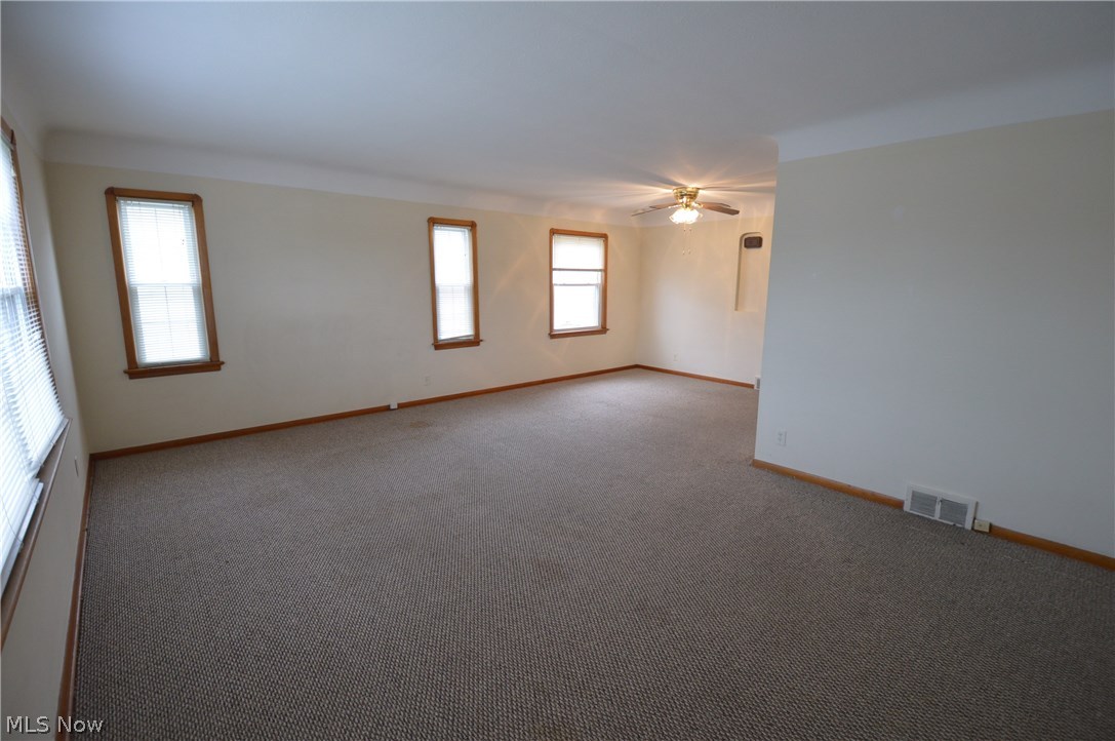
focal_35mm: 15
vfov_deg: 77.2
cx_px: 558
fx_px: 464
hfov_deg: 100.5
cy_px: 370
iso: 640
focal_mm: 10
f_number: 3.5
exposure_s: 1/60
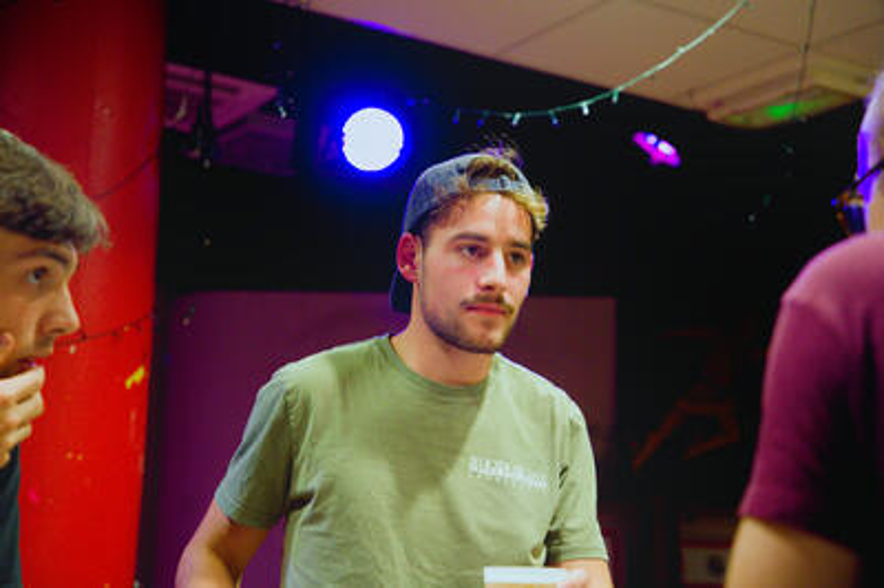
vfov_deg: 22.0
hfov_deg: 32.6
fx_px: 1511
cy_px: 294
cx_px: 442
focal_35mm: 62
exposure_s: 1/160
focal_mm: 61.6
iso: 8000
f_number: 4
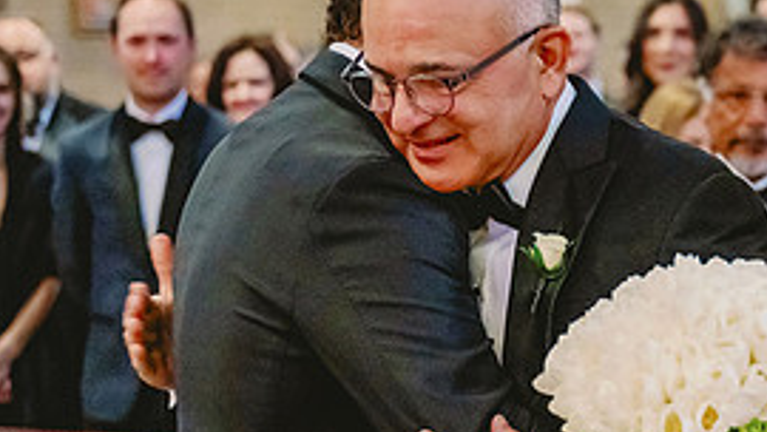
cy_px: 248
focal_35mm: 136
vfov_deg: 8.9
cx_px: 785
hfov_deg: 15.5
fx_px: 2766
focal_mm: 59
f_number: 2.8
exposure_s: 1/250
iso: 6400
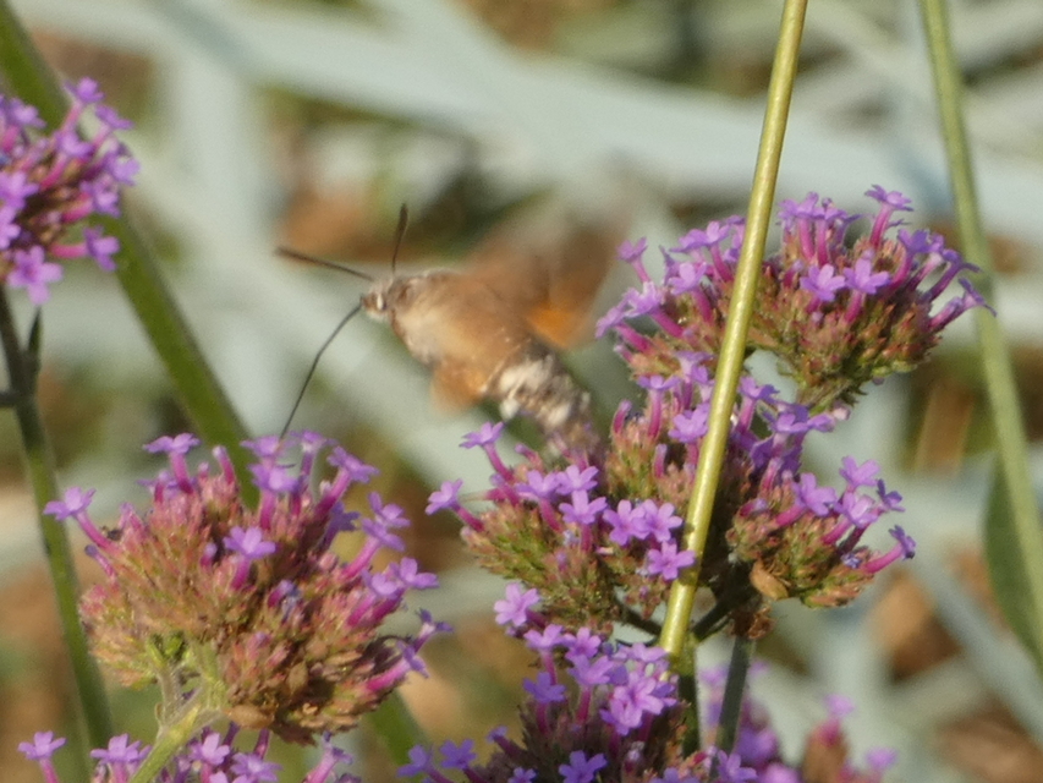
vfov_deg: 4.7
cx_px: 522
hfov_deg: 6.2
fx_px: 9613
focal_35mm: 319
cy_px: 392
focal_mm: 57.2
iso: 80
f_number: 5.6
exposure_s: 1/100
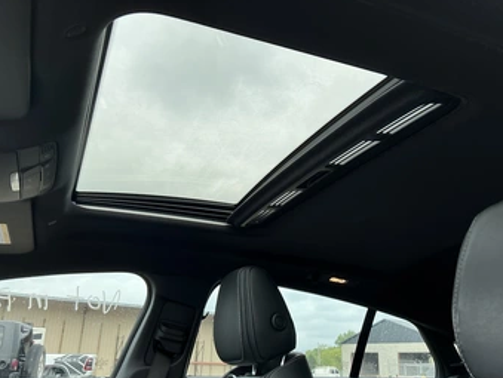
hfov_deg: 55.3
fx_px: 480
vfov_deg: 43.0
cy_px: 178
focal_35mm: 33
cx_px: 258
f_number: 1.8
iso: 20
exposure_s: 1/194
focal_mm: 3
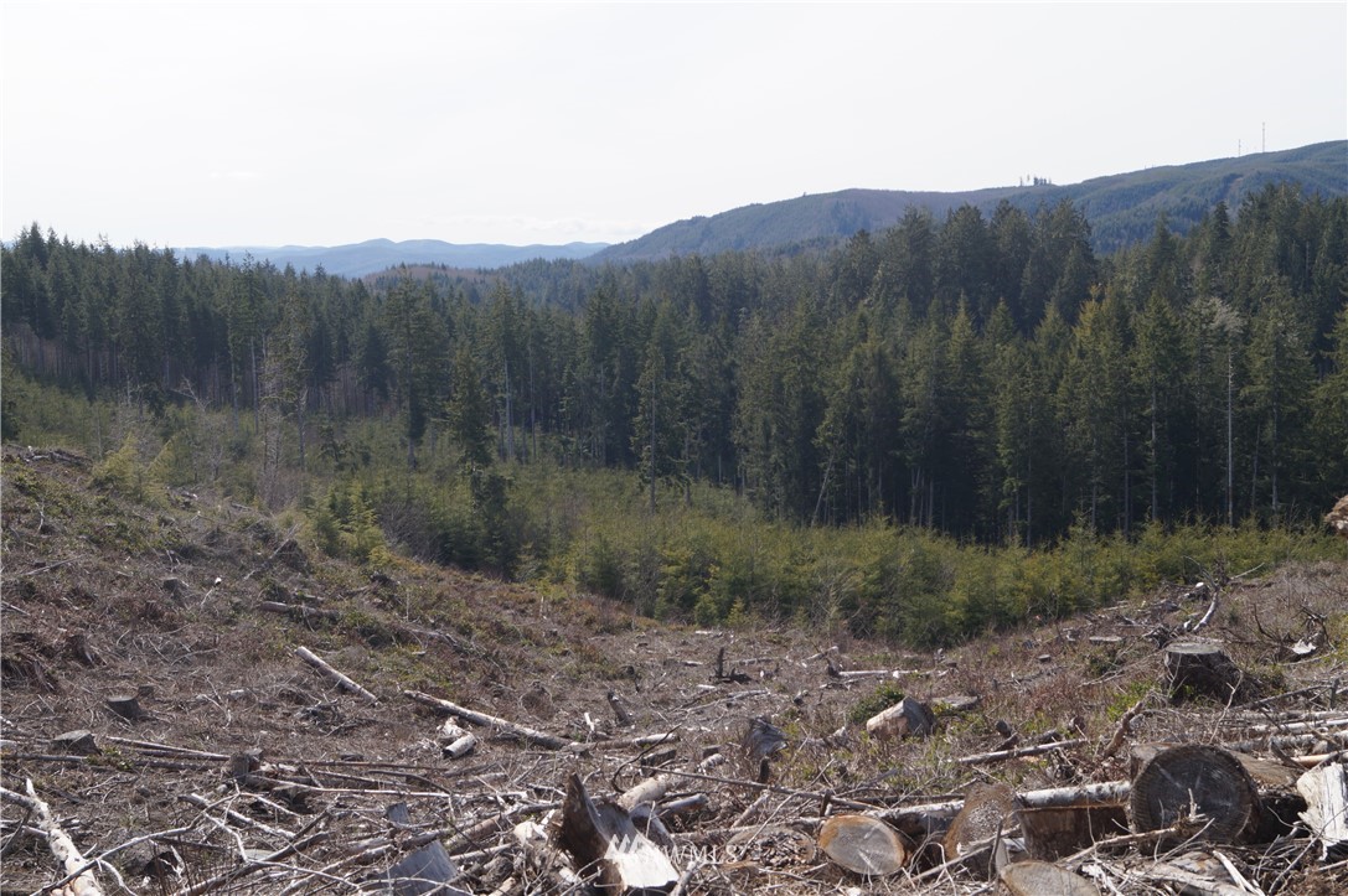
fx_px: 1684
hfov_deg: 43.6
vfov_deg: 29.8
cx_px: 674
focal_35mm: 45
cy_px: 448
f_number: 11
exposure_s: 1/100
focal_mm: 30
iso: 100
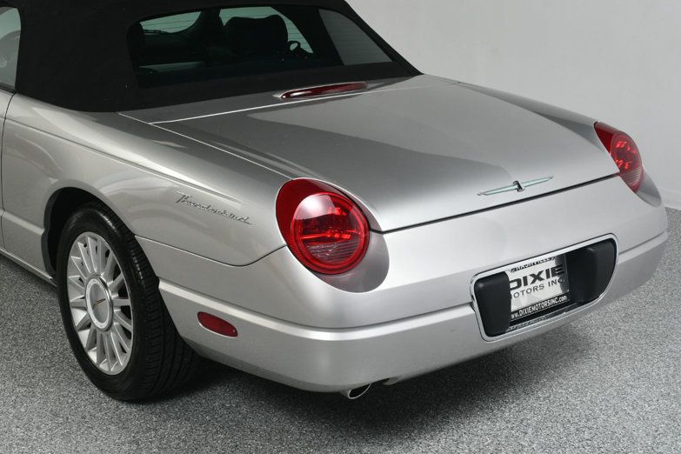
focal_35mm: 51
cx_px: 244
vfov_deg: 26.4
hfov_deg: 38.6
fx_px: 965
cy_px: 177
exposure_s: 1/160
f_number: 13
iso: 100
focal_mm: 26
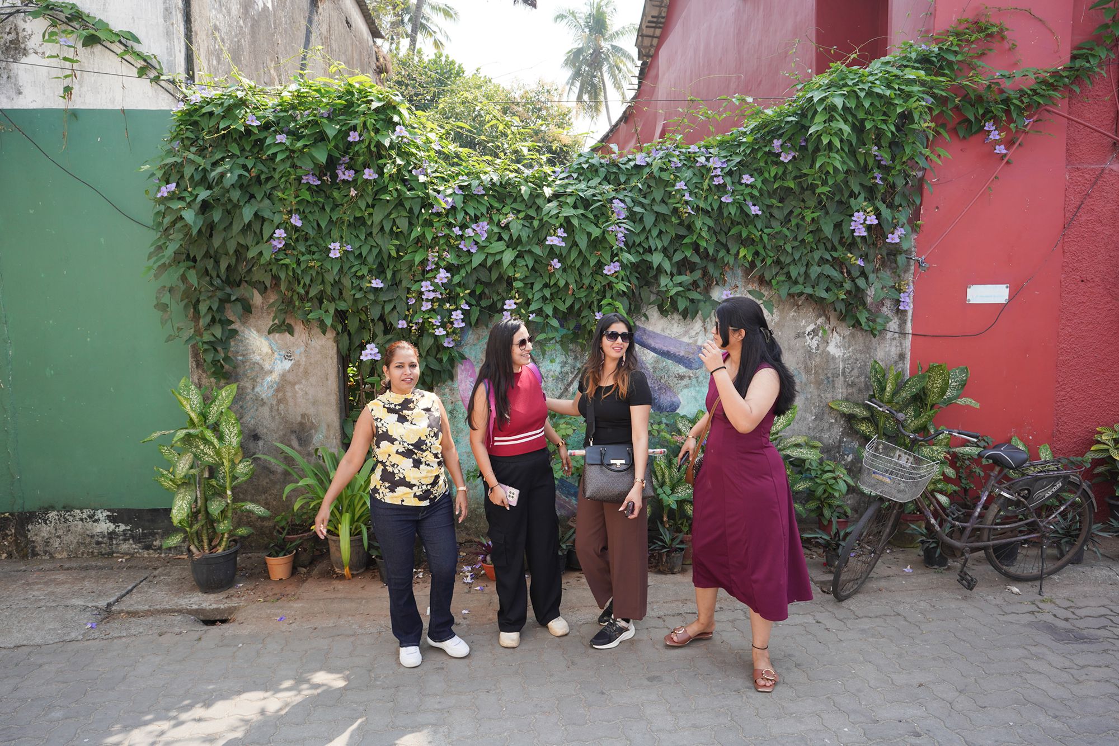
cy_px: 373
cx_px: 560
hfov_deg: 73.7
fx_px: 746
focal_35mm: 24
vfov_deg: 53.1
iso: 200
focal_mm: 24
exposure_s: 1/320
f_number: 6.3
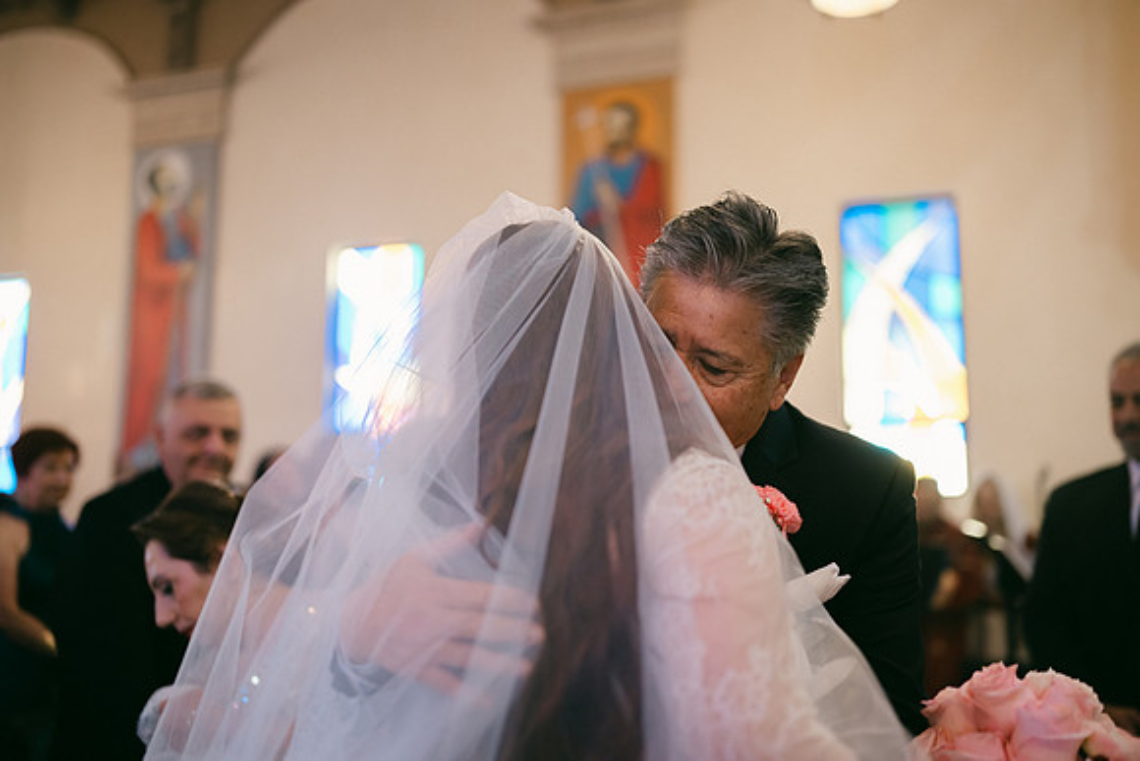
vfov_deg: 37.9
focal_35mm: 35
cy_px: 380
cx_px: 570
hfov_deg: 54.4
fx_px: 1109
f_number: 1.2
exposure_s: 1/320
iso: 800
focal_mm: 35
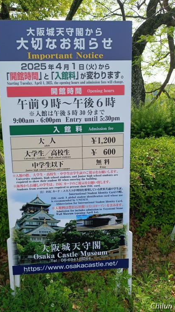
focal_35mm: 27
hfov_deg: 42.6
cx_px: 69
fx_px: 223
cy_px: 153
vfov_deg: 69.9
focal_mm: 6.14
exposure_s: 1/149
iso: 50
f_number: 1.65
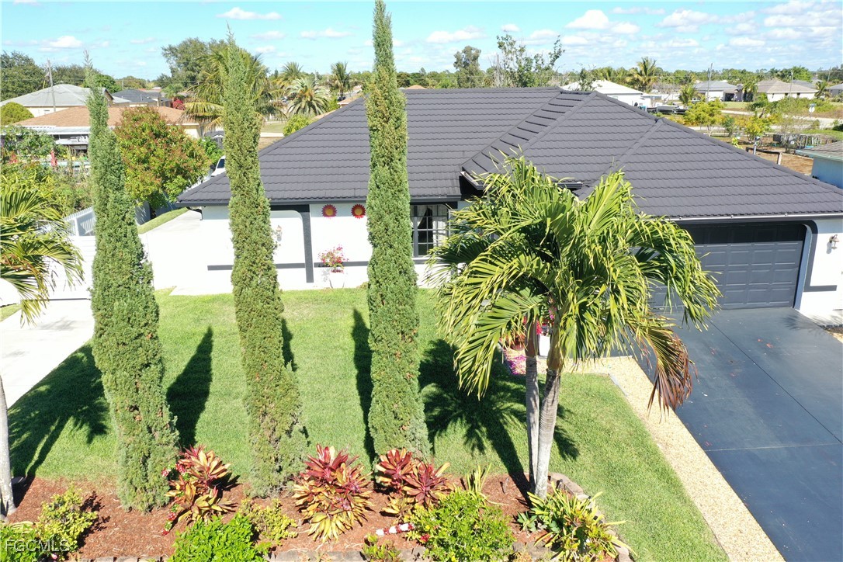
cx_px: 422
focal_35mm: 28
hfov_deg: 65.5
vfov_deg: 46.4
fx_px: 656
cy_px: 281
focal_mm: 10.26
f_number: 5
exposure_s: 1/320
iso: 100
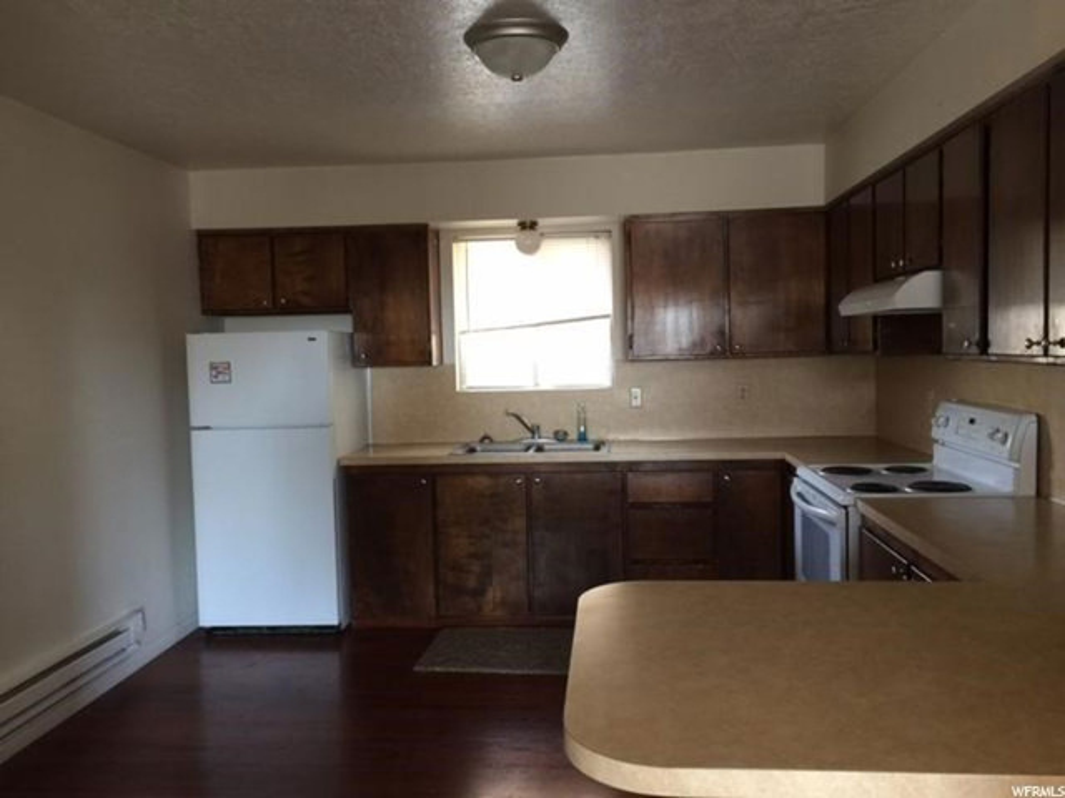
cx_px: 532
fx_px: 892
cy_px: 399
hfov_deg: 61.7
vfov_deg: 48.2
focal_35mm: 29
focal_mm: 4.15
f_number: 2.2
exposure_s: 1/17
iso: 64
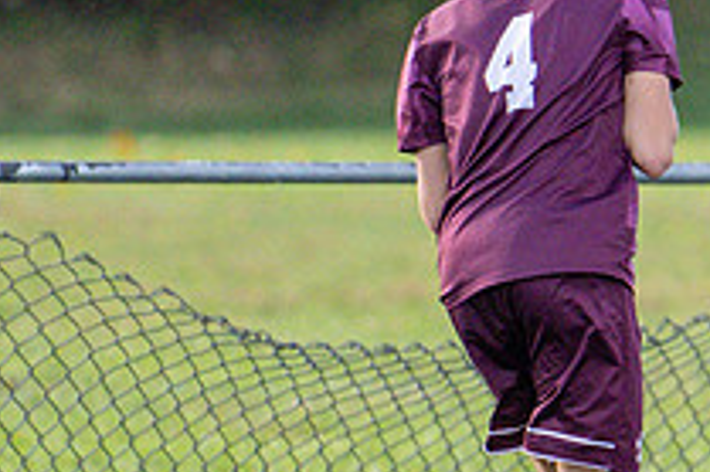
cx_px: 1131
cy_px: 303
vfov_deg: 0.7
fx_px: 39511
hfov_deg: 1.0
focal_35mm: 2005
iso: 2000
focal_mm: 400
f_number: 4.5
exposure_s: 1/2500
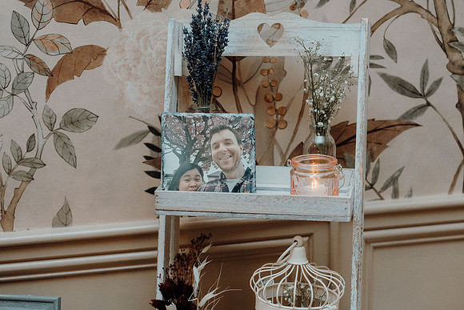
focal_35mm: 70
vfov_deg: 19.5
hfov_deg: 28.8
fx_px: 902
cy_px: 155
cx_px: 232
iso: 3200
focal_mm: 70
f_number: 3.5
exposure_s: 1/160
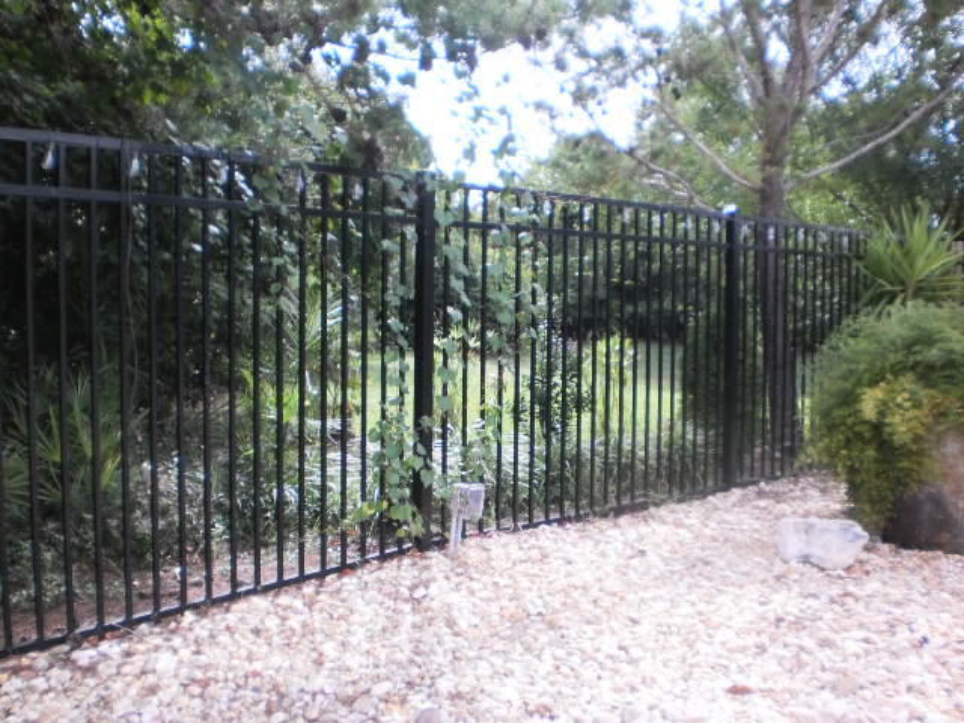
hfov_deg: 51.4
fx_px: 1003
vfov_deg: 39.7
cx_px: 482
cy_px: 362
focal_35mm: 36
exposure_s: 1/250
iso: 100
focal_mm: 6.3
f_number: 3.1
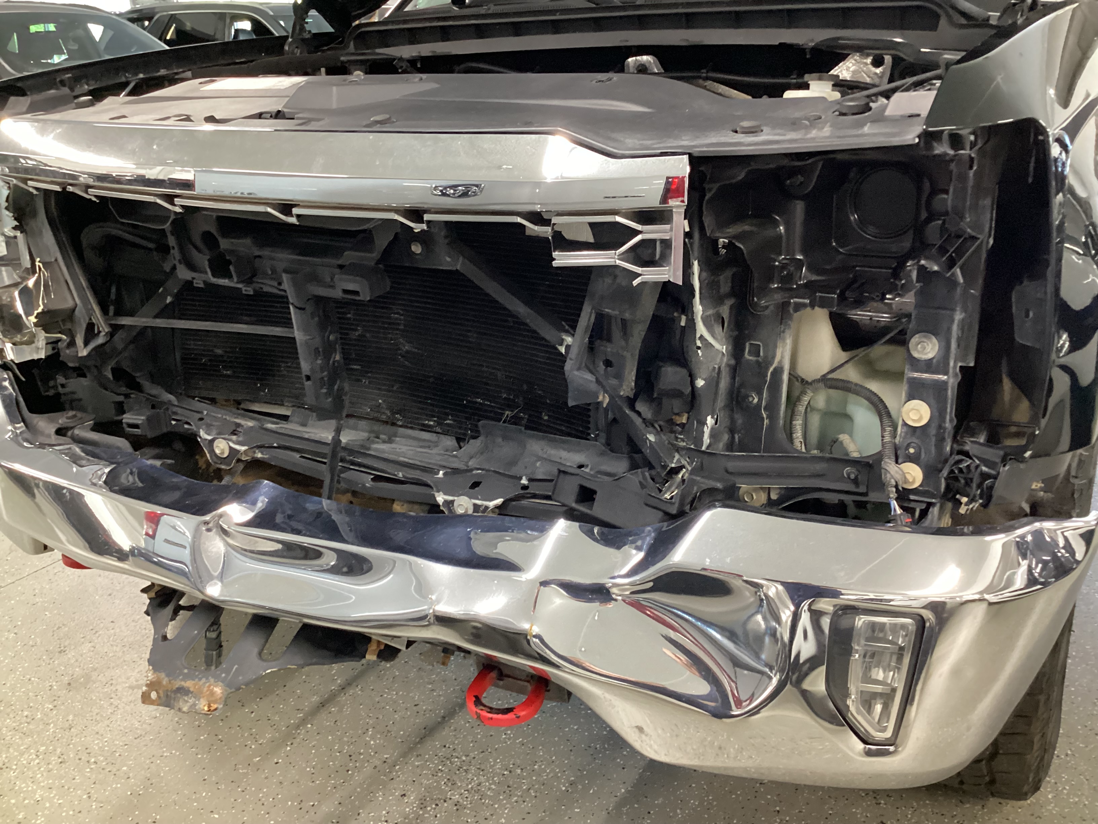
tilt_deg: -21.5
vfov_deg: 45.4
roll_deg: +1.0
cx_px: 549
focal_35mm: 31
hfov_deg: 58.4
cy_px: 412
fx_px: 983
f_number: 2.4
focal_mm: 3.3
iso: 400
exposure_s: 1/30
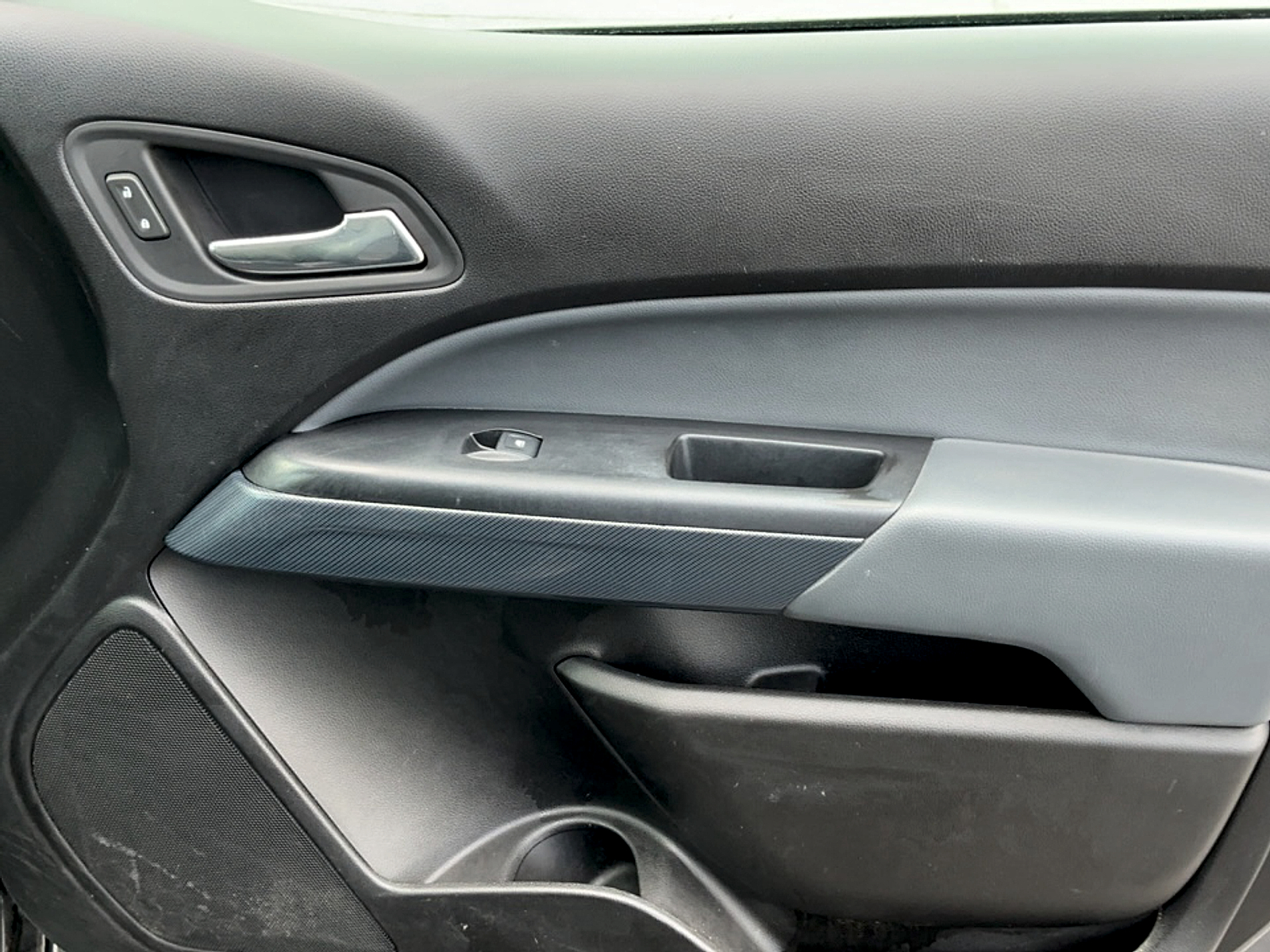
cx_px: 635
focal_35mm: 30
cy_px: 476
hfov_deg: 60.0
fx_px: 1101
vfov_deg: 46.8
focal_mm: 3
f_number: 1.8
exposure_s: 1/60
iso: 32
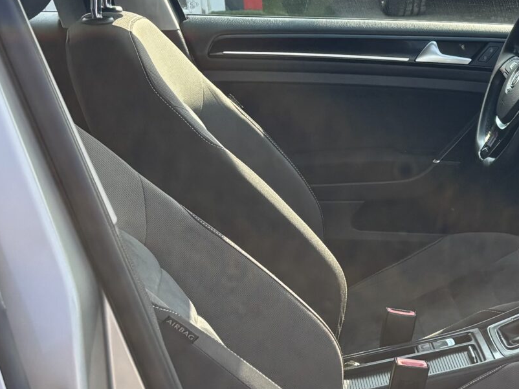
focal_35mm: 83
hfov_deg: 21.0
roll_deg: -4.6
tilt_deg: -24.4
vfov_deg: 17.6
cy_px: 302
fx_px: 1244
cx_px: 707
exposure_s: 1/473
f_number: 1.6
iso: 50
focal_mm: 5.96
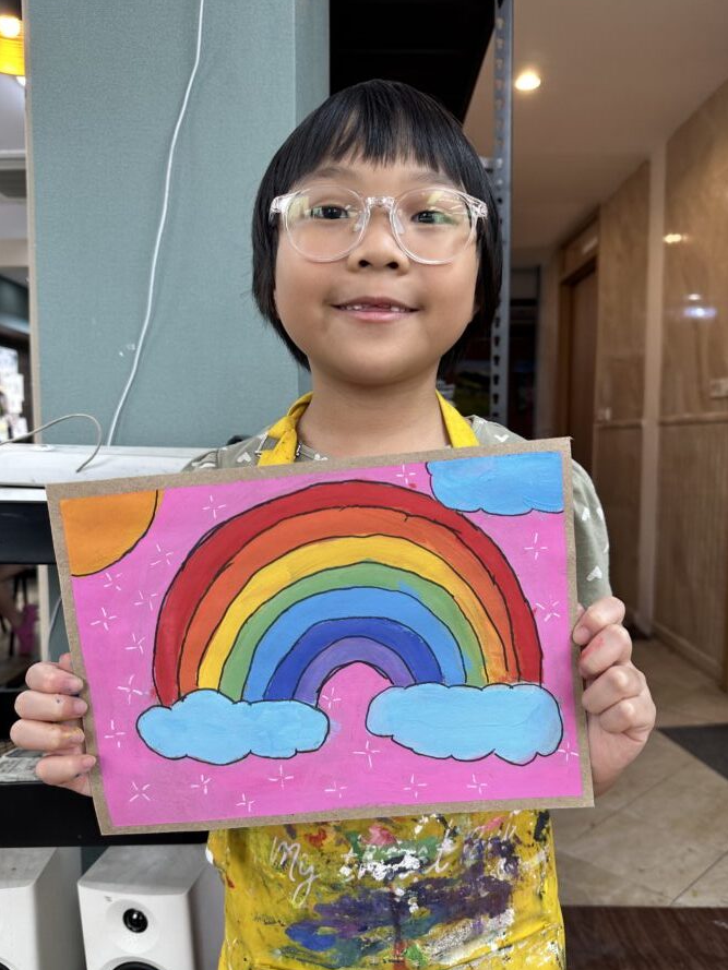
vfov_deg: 65.3
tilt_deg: -4.0
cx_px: 356
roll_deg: -0.7
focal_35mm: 27
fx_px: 757
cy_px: 516
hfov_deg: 51.4
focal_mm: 6.86
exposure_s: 1/100
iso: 80
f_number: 1.78
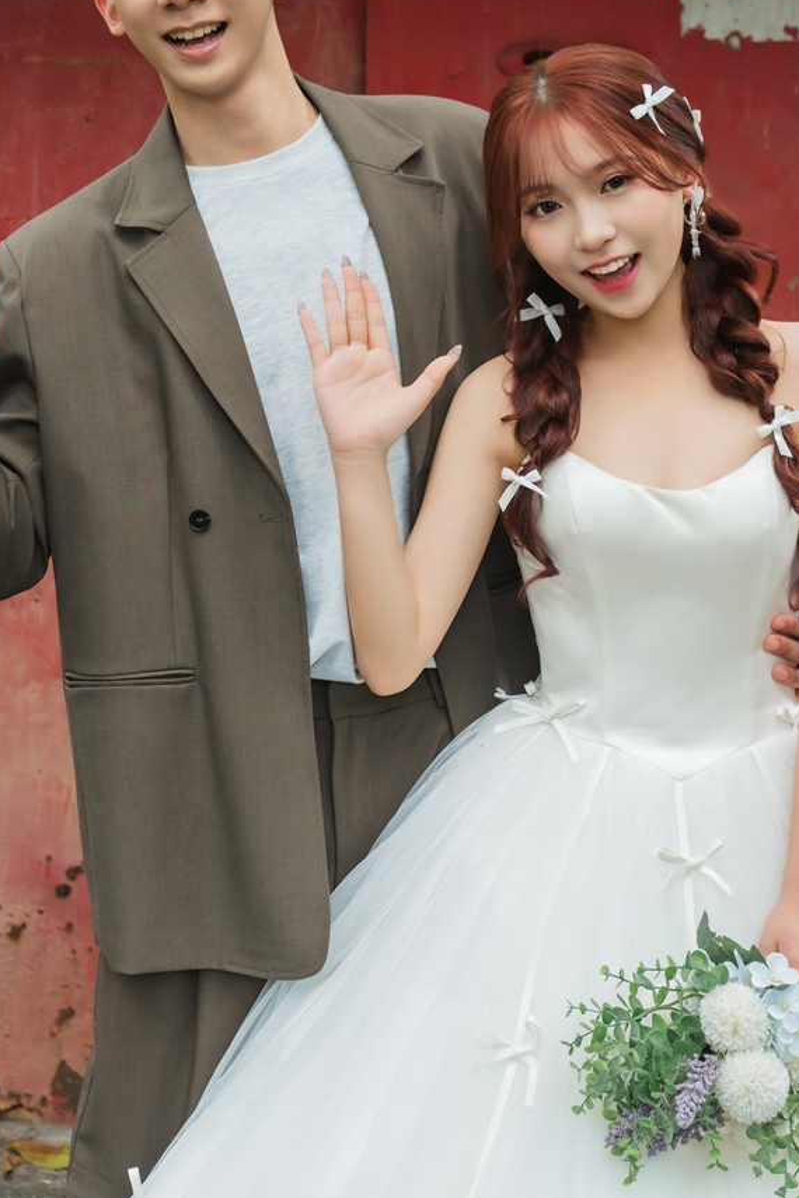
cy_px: 587
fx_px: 3329
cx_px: 419
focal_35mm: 100
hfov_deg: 13.7
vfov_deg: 20.4
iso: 320
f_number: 5.6
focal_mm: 57
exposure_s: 1/80
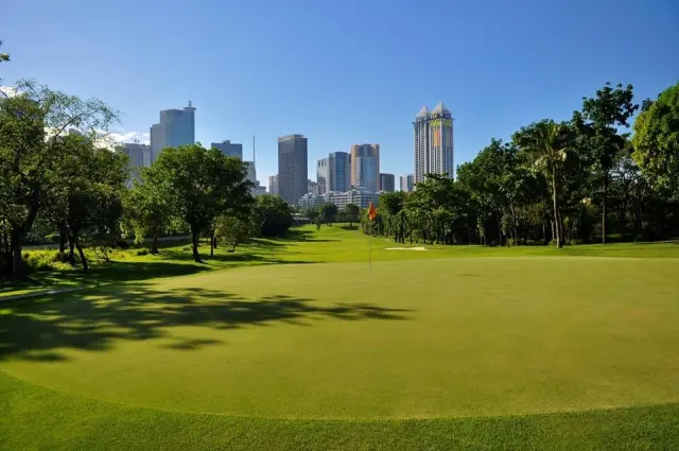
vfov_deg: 50.3
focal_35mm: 26
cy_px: 226
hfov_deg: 70.5
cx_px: 340
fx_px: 480
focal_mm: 17
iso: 200
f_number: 3.5
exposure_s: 1/3200
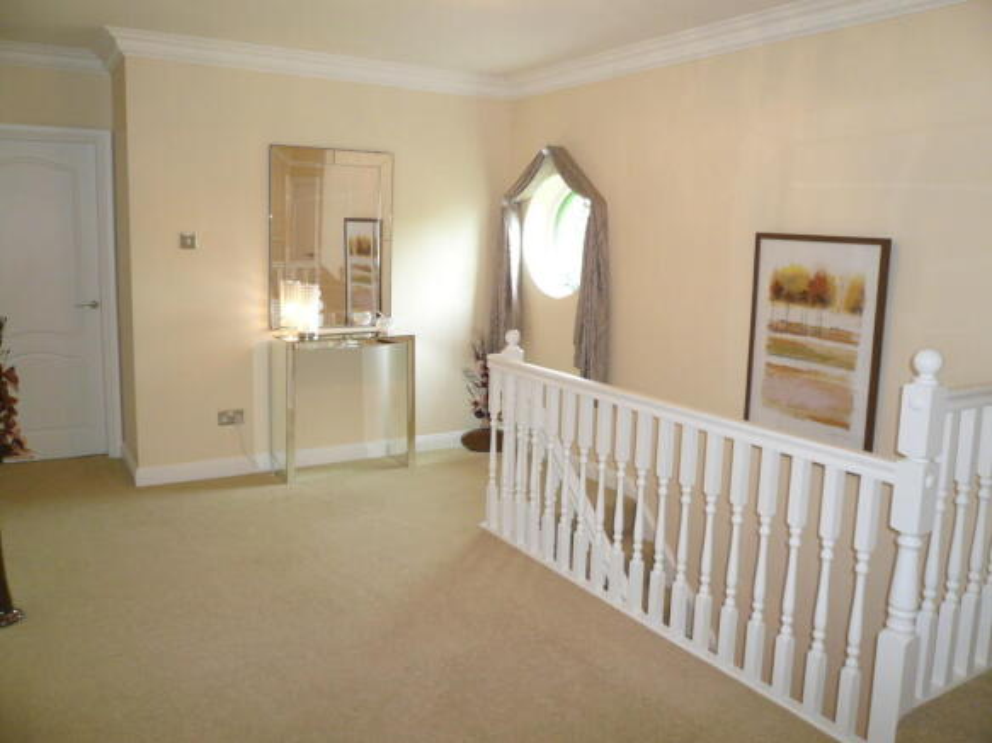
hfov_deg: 63.5
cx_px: 496
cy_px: 372
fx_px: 802
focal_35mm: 28
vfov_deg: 49.7
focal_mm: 4.6
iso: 160
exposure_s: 1/30
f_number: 2.8
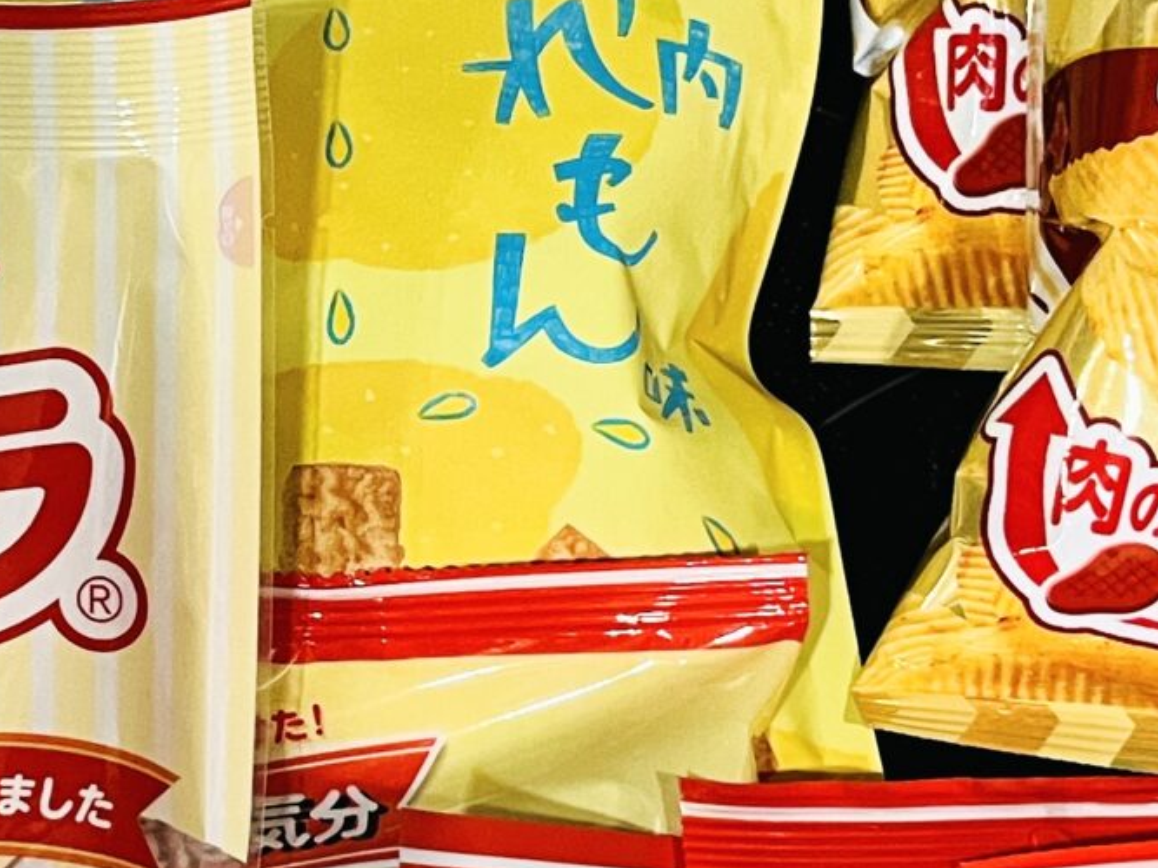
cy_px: 598
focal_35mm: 100
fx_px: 3344
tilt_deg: -71.0
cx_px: 214
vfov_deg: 14.7
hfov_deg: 19.4
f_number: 1.6
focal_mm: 5.1
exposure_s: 1/60
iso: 250
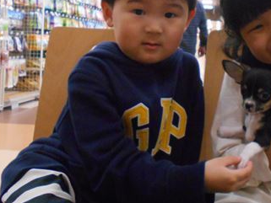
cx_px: 180
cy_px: 47
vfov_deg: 25.8
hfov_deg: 34.0
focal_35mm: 56
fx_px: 439
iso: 800
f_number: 3.4
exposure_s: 1/80
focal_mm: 5.1
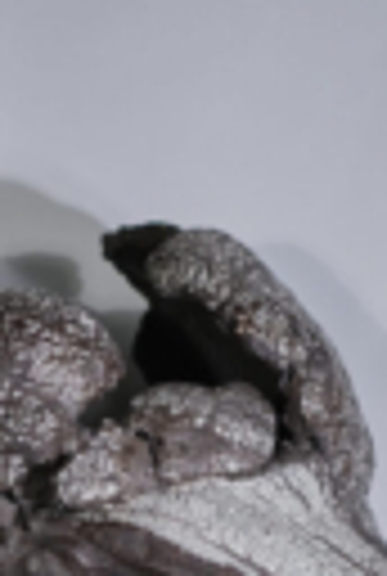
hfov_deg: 6.9
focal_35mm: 198
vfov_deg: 10.0
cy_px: 878
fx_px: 3175
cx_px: -18
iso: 160
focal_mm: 35
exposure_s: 1/250
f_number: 2
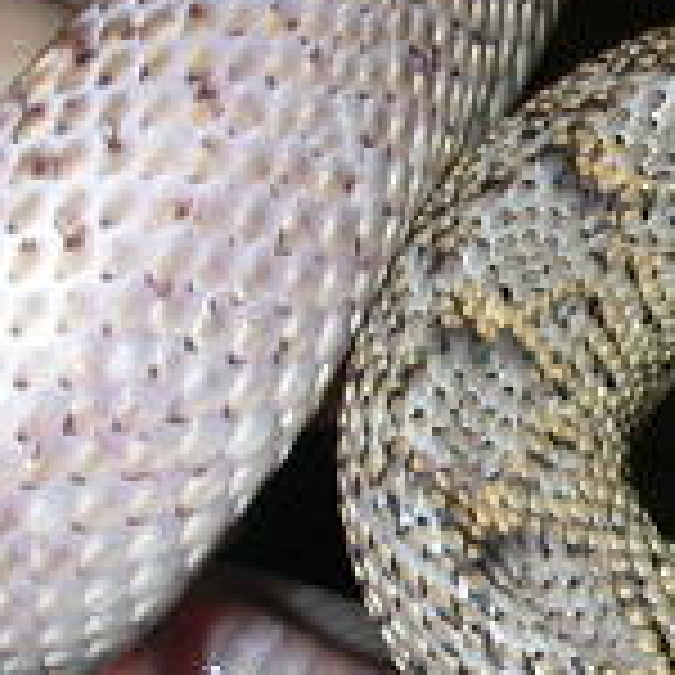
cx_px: 914
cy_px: 400
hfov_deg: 12.1
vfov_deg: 12.5
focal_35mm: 140
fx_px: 3089
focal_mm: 5.6
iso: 100
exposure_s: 1/59.9
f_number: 4.5
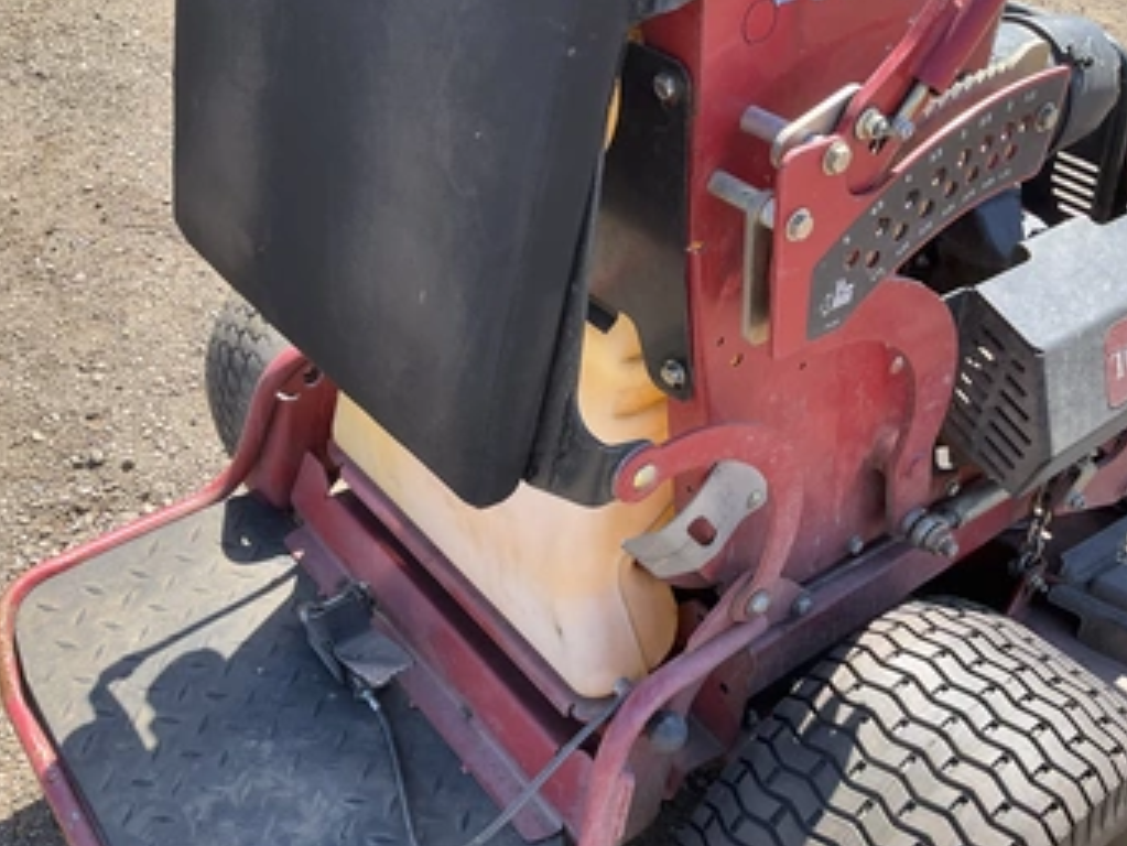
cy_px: 459
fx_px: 1107
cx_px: 588
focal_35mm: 34
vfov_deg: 41.8
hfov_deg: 53.9
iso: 25
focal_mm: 3
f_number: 1.8
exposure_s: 1/362
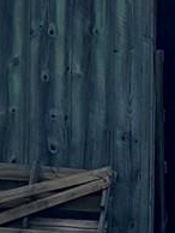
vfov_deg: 7.8
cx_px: 423
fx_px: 1702
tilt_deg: -0.5
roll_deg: -1.2
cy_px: 131
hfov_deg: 5.7
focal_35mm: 253
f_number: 1.78
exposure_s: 1/7092
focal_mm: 6.76
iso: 80
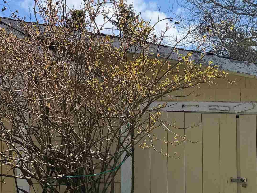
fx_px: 505
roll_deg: +0.8
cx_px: 282
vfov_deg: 20.9
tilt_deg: -0.6
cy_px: 190
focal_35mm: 68
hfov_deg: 26.3
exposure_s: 1/2370
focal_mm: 6.76
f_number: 1.78
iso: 80
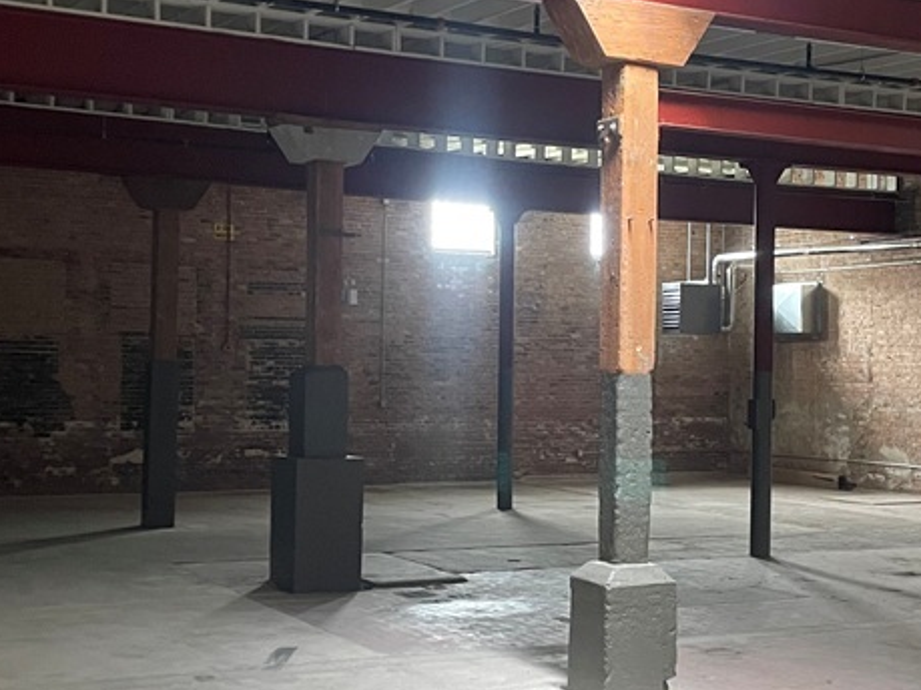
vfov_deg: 25.2
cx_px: 566
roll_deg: -0.5
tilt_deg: +1.4
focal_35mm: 58
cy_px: 381
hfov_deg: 33.1
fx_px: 1543
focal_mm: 4.2
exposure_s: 1/60
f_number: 1.6
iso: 400
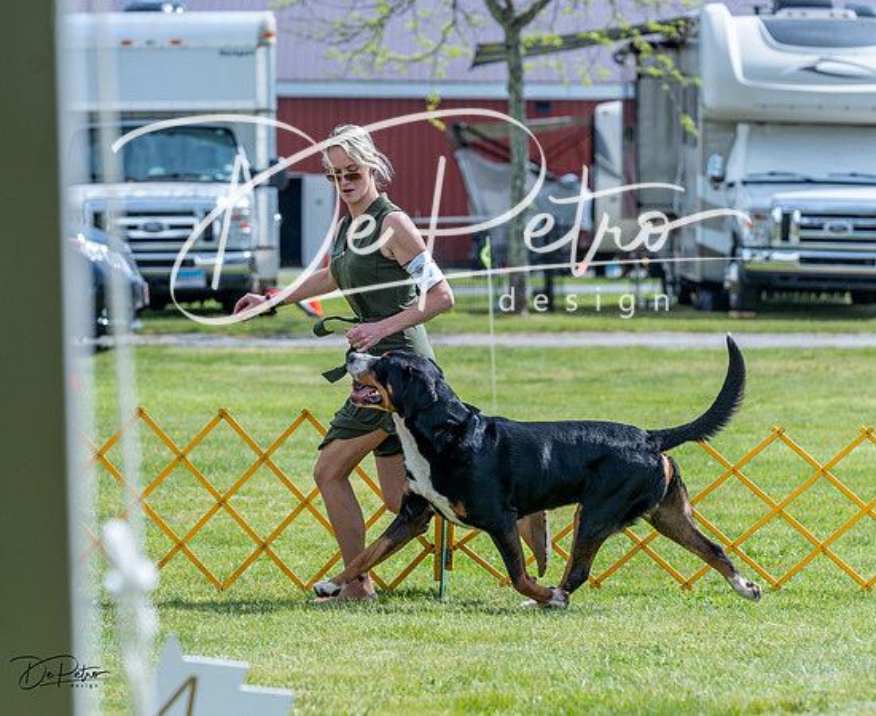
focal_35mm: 185
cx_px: 483
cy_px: 330
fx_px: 4833
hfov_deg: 10.4
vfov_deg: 8.5
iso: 400
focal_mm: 150
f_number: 5
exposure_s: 1/1600
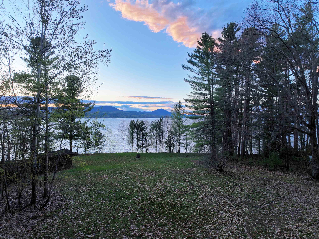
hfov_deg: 71.6
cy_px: 120
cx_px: 160
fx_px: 221
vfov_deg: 56.8
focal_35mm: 24
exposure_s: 1/200
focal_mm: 12.29
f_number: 2.8
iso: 320
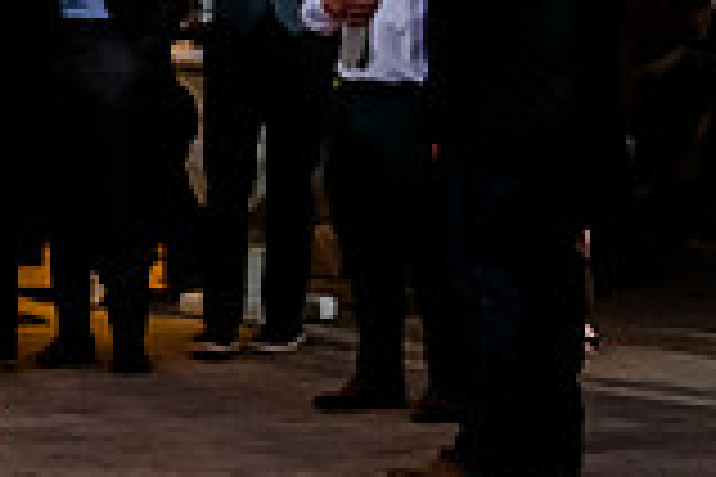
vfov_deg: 8.3
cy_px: 112
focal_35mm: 165
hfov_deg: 10.5
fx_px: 3281
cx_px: -1061
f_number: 2.8
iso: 3200
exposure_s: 1/200
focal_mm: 32
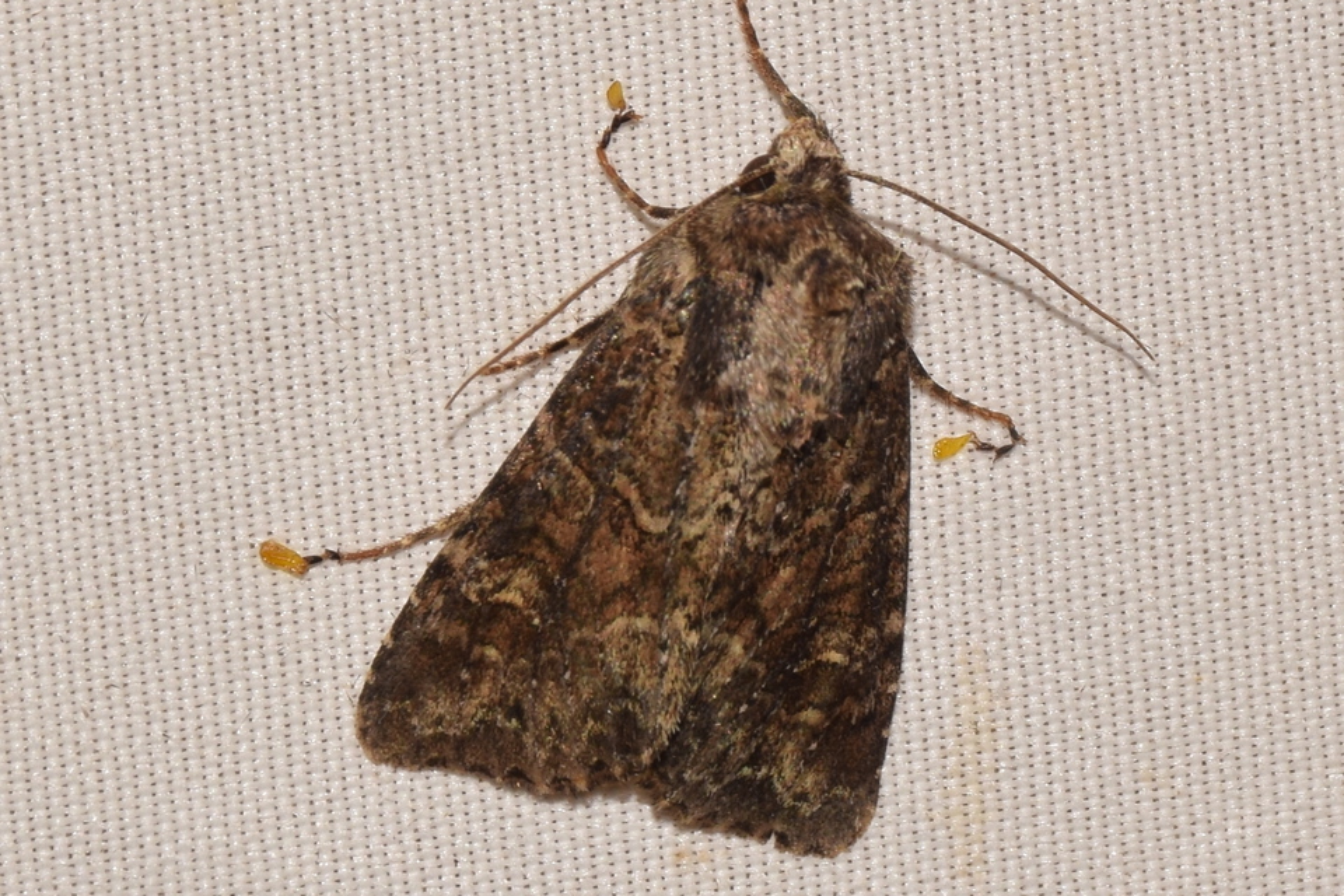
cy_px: 448
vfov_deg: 6.5
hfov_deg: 9.8
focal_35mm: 210
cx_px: 672
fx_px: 7839
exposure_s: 1/160
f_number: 14
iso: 125
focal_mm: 140
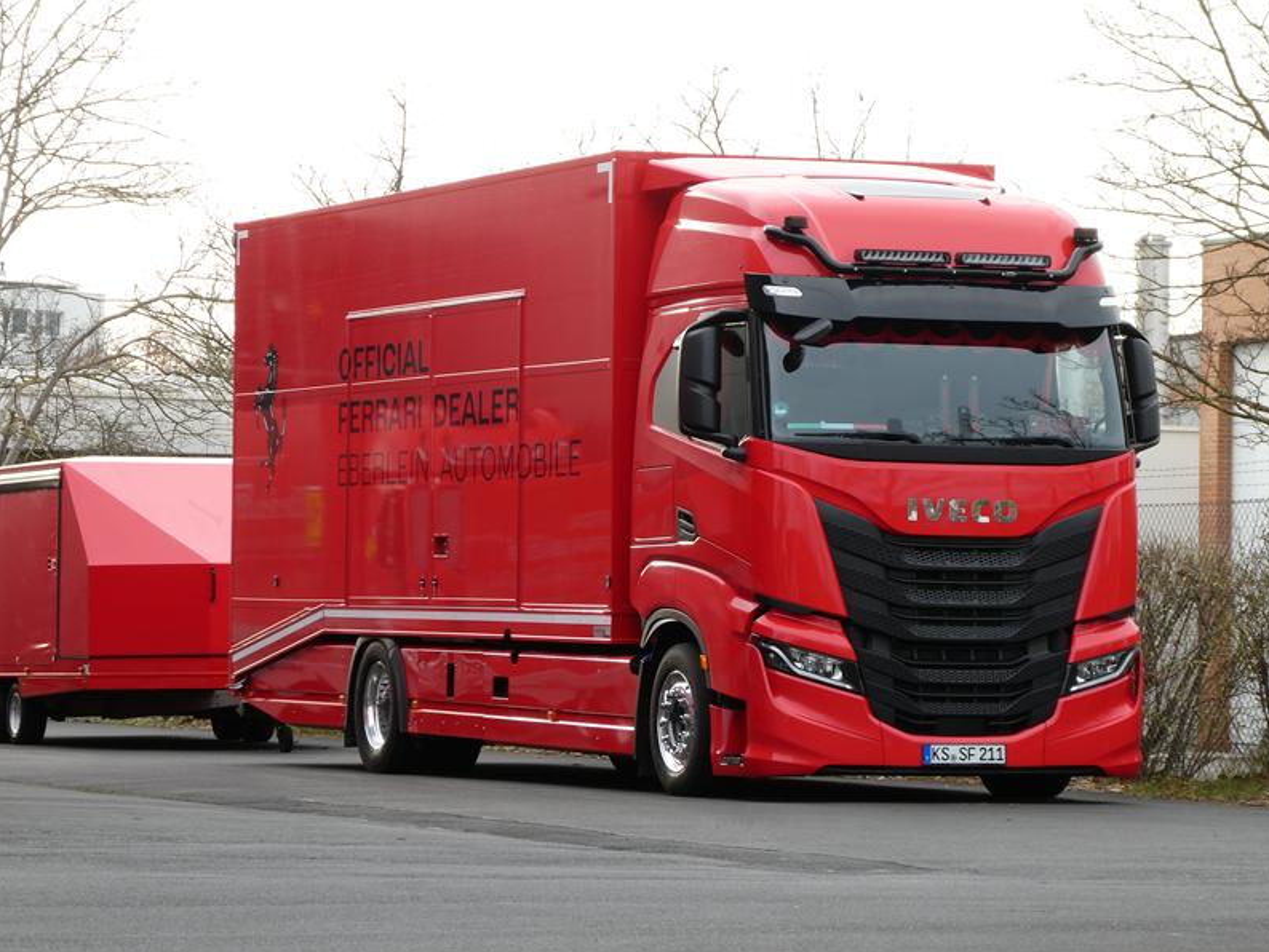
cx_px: 636
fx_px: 5281
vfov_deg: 10.3
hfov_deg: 13.7
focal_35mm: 144
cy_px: 478
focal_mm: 25.6
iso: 100
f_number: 5.4
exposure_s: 1/80
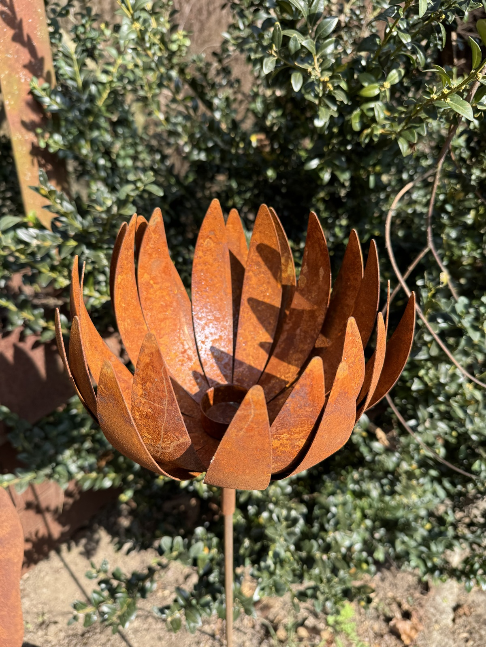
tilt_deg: -28.9
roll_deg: +0.4
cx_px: 243
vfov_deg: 71.6
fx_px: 449
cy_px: 324
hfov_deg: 56.8
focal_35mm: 24
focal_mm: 6.76
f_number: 1.78
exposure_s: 1/1151
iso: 80
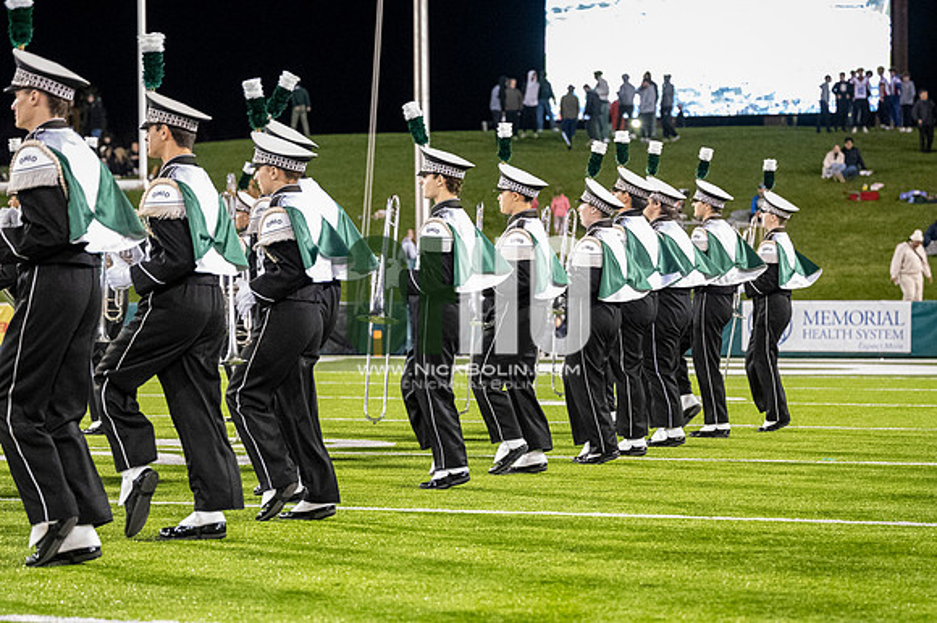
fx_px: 2757
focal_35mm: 106
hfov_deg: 19.3
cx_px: 468
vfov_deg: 12.9
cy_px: 312
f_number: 2.8
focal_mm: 71
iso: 6400
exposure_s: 1/500
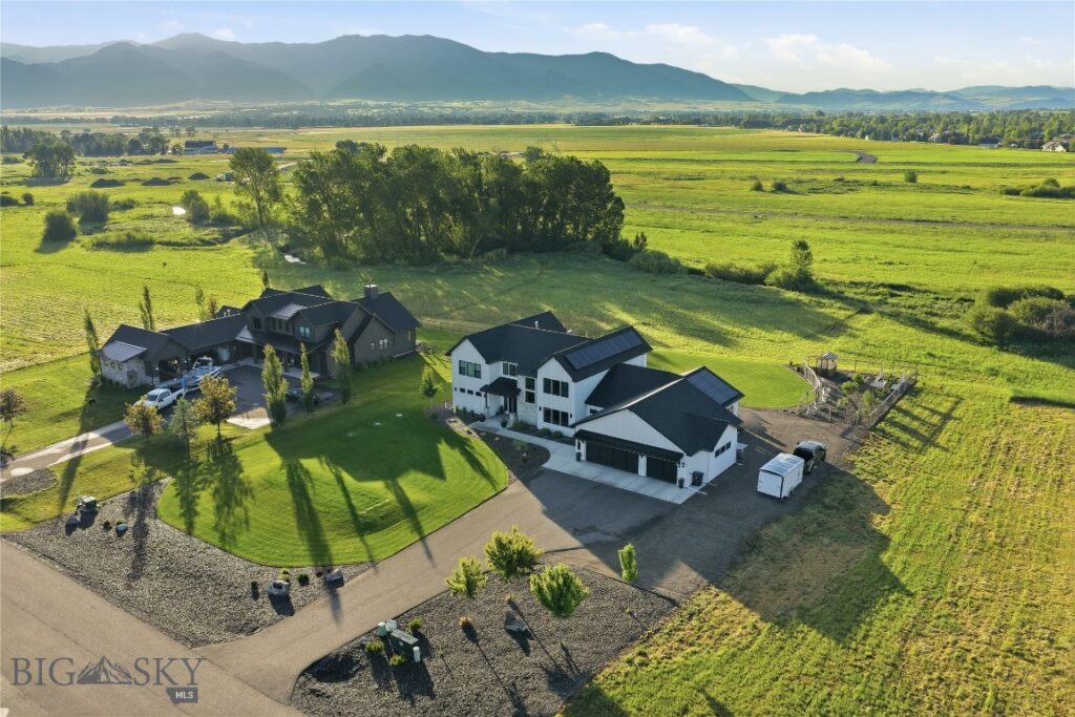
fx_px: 836
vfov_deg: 46.4
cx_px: 538
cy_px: 358
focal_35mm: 28
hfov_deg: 65.5
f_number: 2.8
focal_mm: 14.4
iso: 400
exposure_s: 1/1250
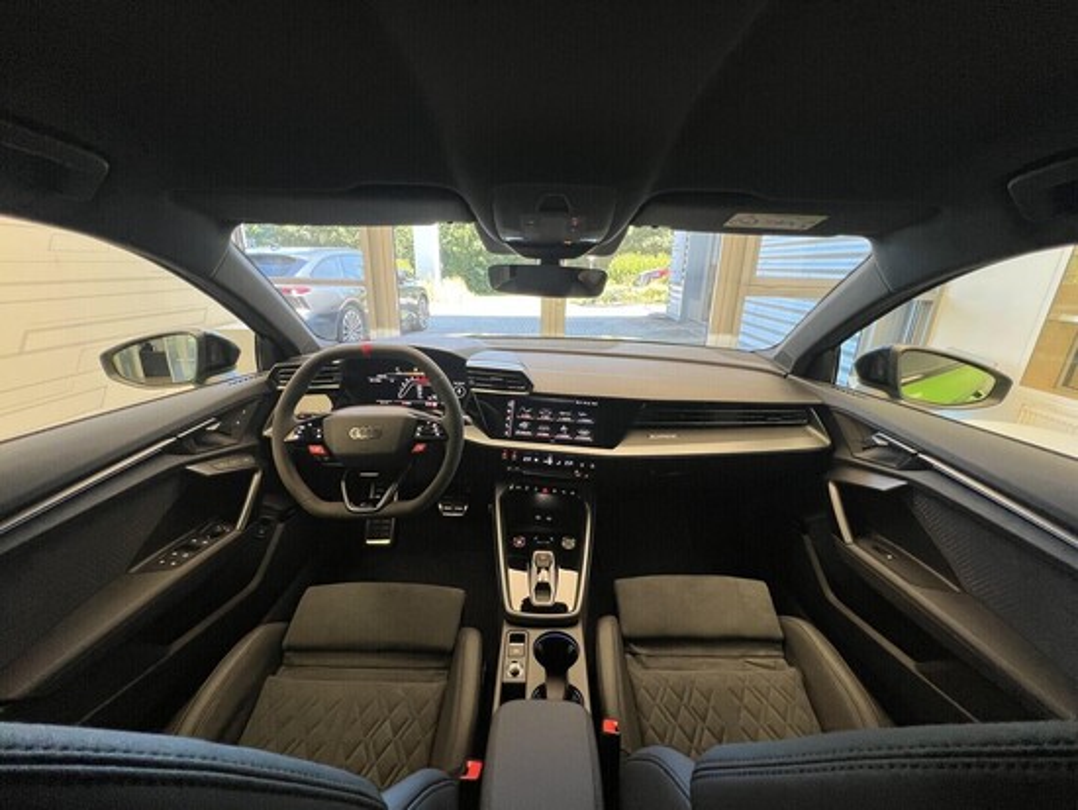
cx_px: 539
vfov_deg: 90.0
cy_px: 405
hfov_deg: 106.2
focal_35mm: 13
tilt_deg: -18.1
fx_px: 405
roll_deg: -1.3
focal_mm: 1.57
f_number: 1.8
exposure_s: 1/120
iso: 125
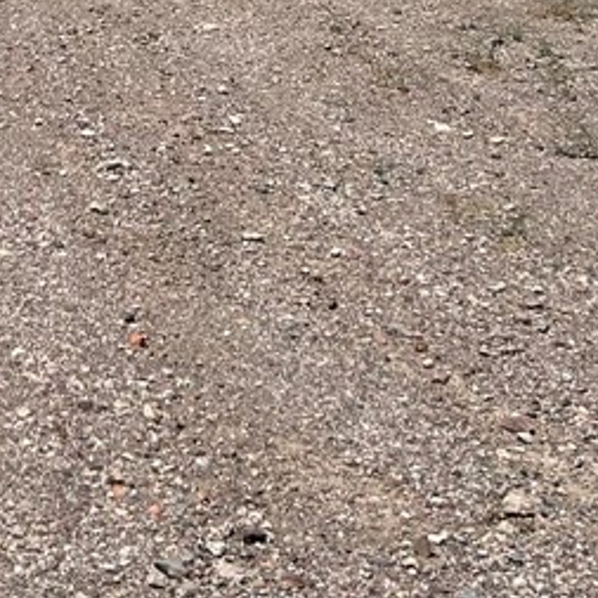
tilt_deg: -2.9
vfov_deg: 17.3
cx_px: 45
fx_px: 1818
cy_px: -234
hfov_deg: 18.3
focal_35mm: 93
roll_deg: -2.8
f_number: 1.5
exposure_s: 1/10309
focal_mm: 5.7
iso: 50
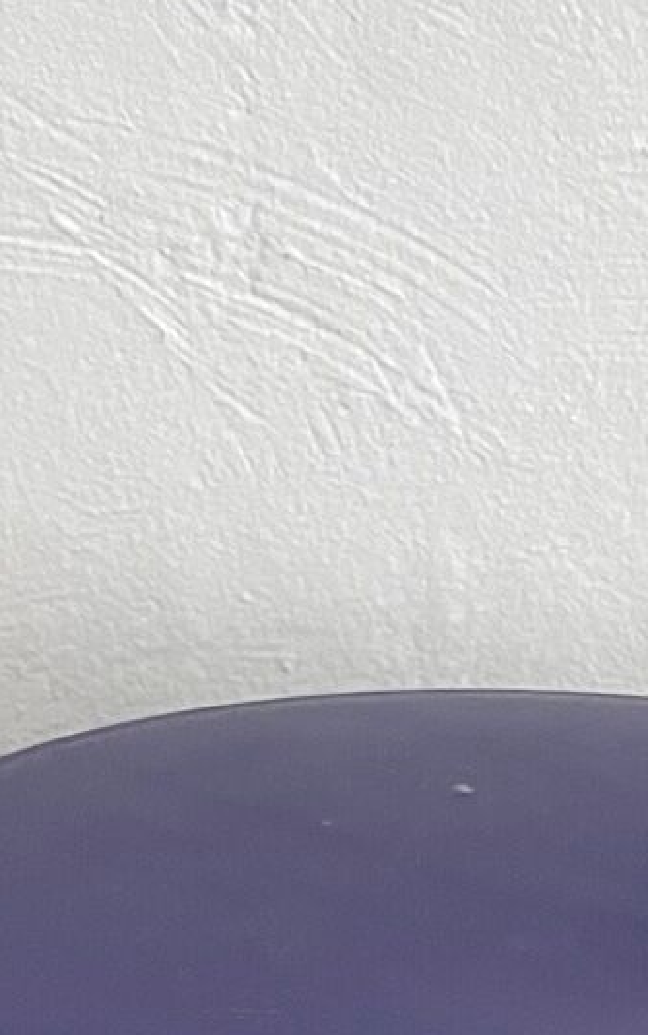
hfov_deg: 12.6
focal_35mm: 104
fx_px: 2937
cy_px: 1442
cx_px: 454
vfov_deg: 18.3
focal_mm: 4.2
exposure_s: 1/55
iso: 500
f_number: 1.6
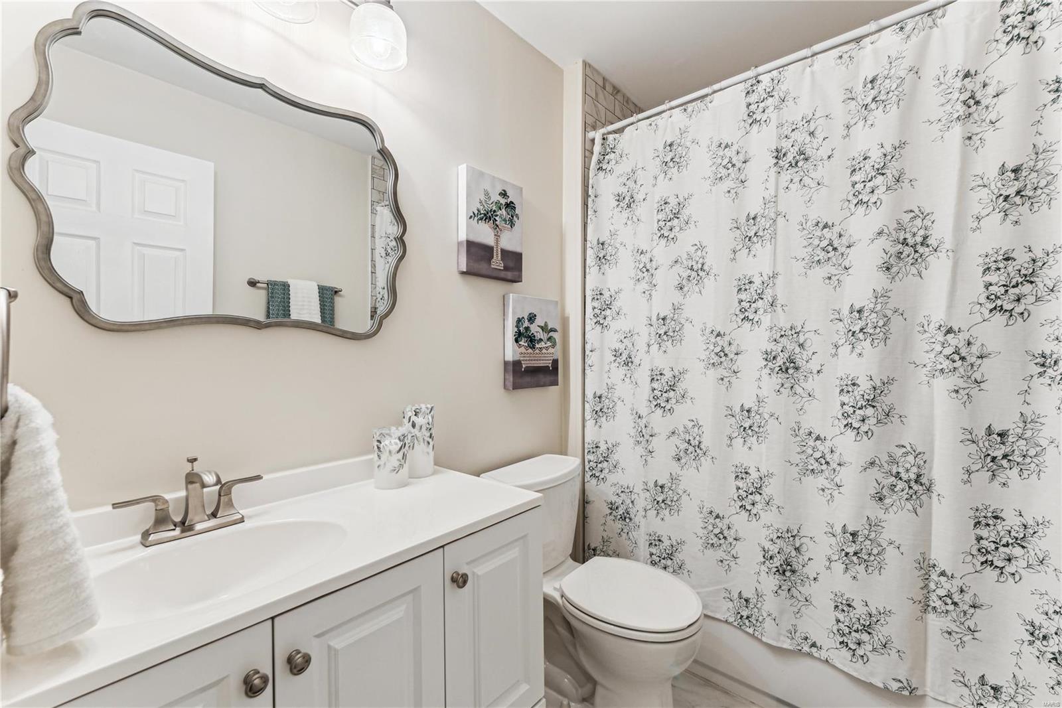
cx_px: 531
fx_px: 413
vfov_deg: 81.2
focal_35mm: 14
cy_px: 354
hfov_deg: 104.2
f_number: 8
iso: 400
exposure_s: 1/13
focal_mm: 14
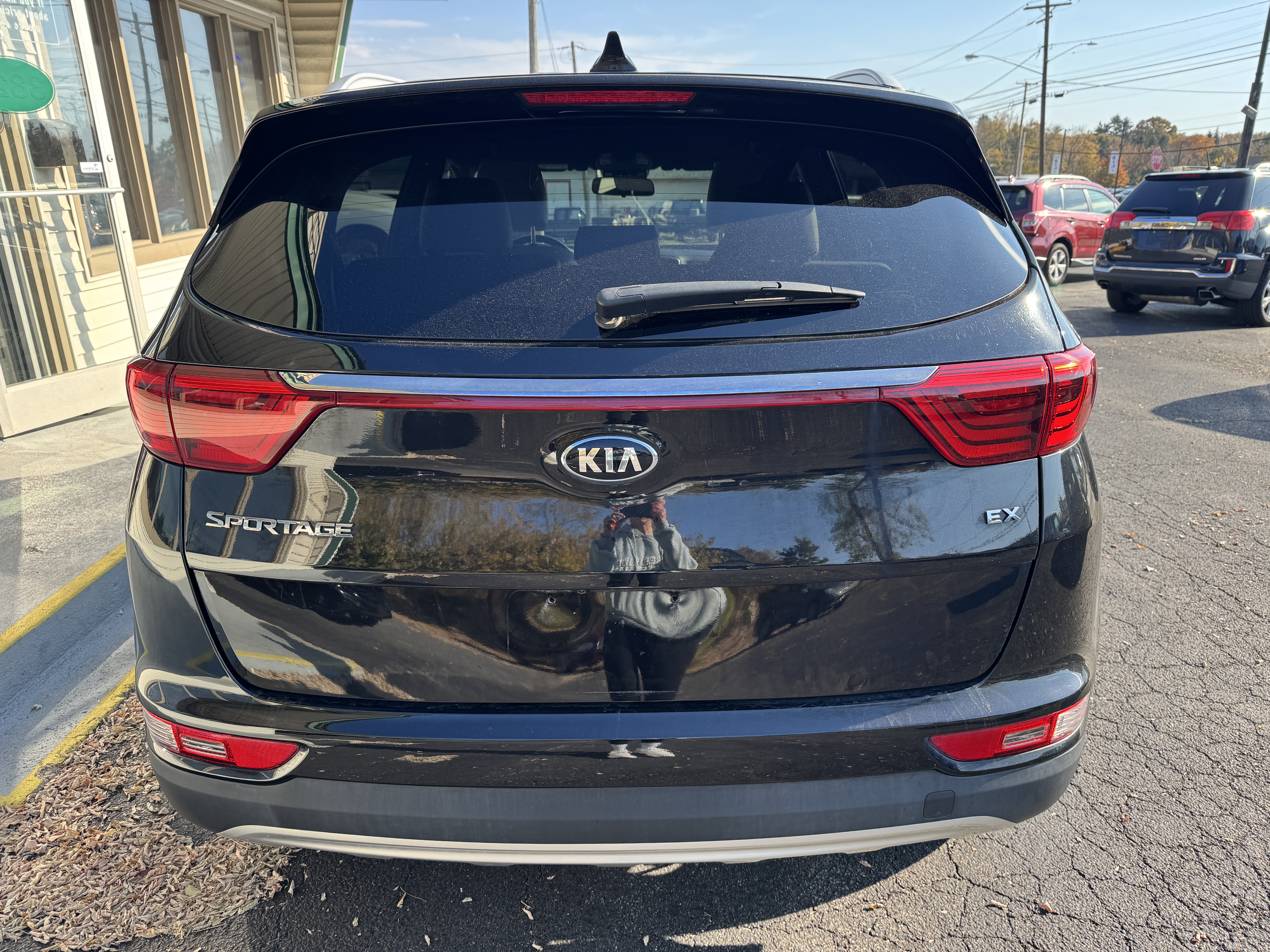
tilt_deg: -20.4
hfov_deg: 71.6
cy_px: 476
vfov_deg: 56.8
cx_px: 635
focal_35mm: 24
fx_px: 881
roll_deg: +0.0
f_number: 1.78
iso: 80
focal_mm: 6.76
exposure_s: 1/664
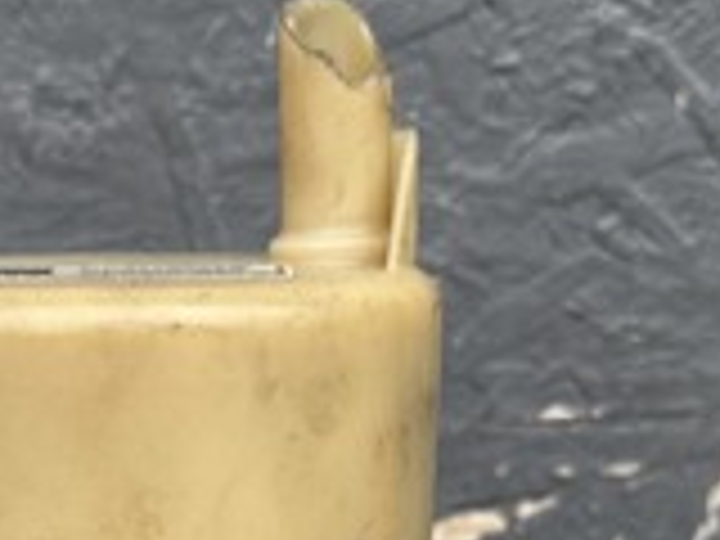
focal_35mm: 96
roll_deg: +2.1
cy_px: 878
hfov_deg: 19.9
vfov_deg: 14.1
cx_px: 27
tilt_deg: -17.9
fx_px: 1997
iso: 160
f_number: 1.78
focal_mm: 6.76
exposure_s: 1/121
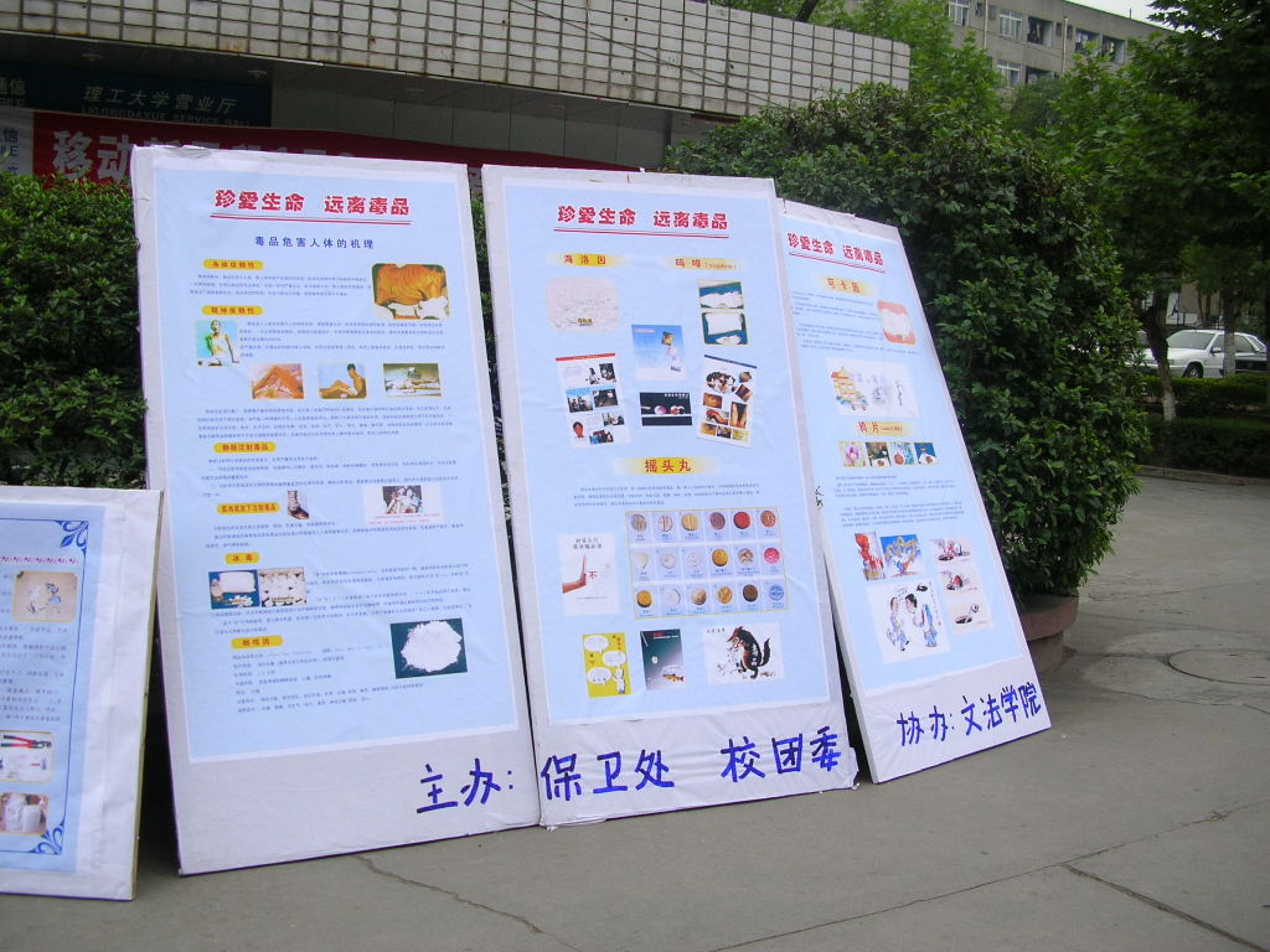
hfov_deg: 52.6
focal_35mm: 35
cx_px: 635
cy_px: 476
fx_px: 1284
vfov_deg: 40.7
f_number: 2.8
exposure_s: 1/406
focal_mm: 5.8
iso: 50
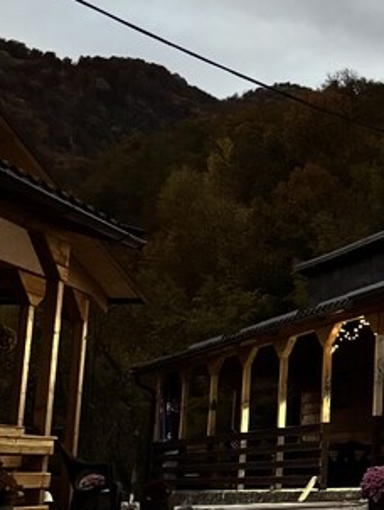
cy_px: 209
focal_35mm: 81
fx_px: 1196
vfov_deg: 24.1
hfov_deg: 16.7
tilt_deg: +12.6
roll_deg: -0.5
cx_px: 566
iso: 1000
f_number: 1.78
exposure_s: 1/25
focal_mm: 6.76
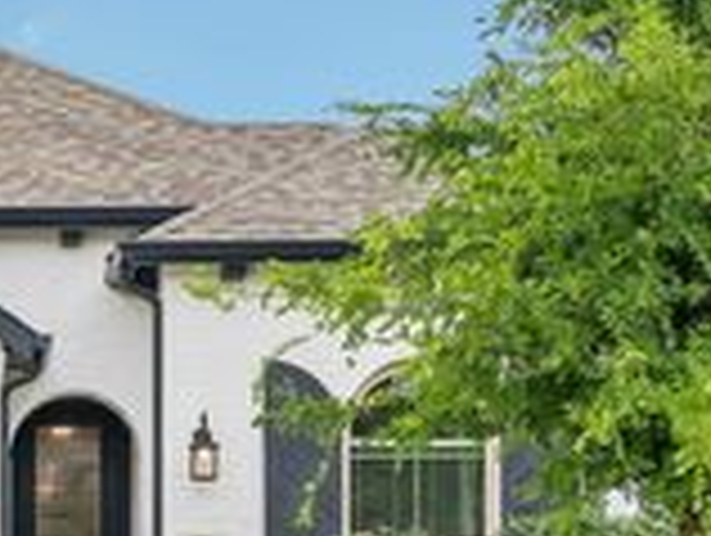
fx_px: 1872
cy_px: 457
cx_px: -32
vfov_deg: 16.1
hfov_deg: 20.7
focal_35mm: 91
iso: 400
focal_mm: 30
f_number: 8
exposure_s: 1/800
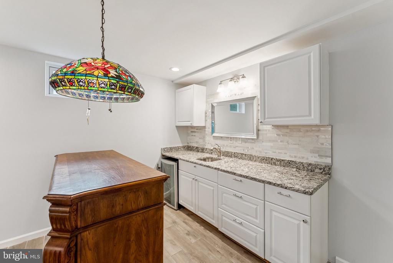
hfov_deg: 104.2
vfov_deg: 81.3
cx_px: 196
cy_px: 132
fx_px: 153
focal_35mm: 14
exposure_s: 1/4
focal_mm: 14
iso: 250
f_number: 9
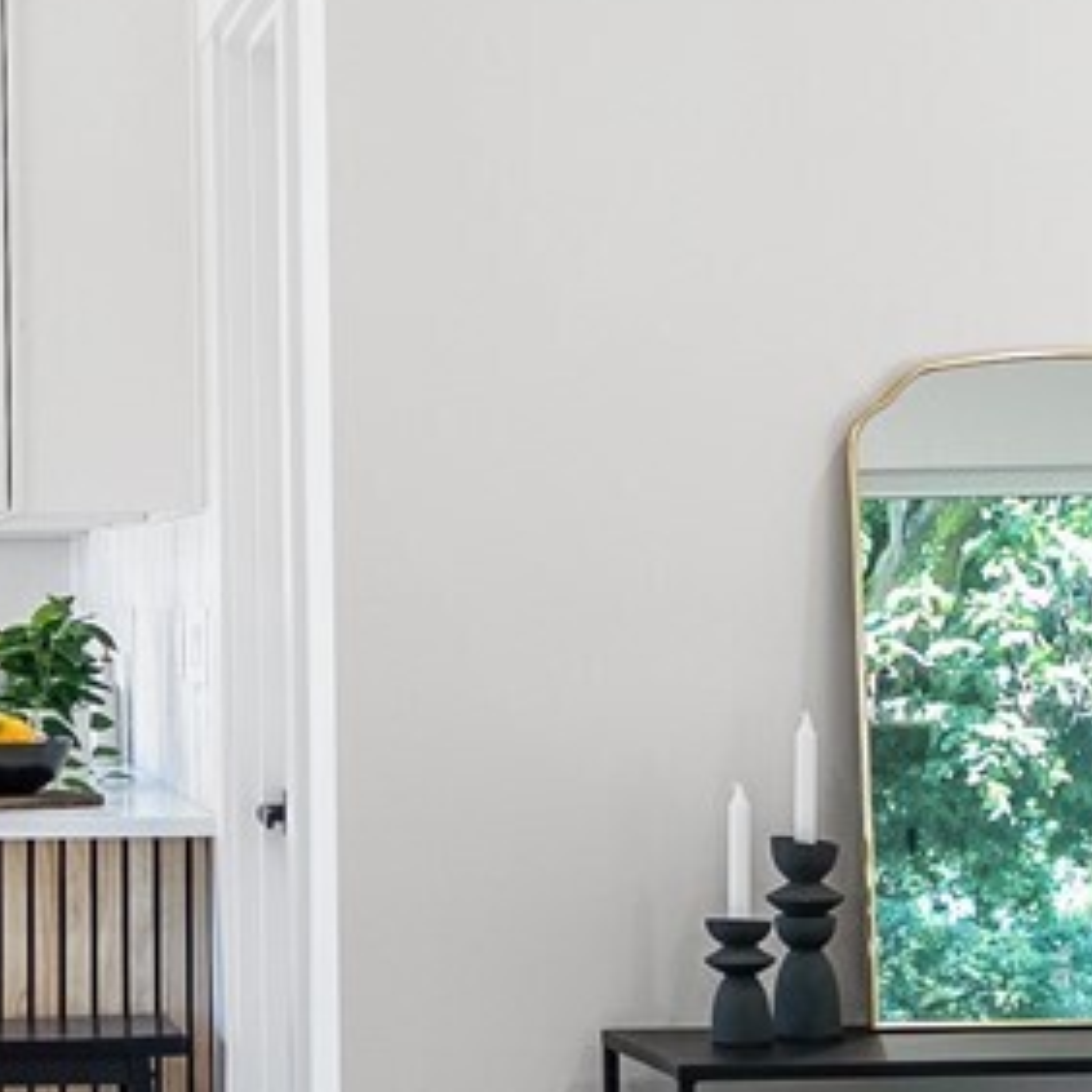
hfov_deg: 19.1
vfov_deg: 19.9
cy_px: 523
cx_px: -137
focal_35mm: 87
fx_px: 3105
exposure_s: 1/80
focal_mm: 17
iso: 250
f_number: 2.8
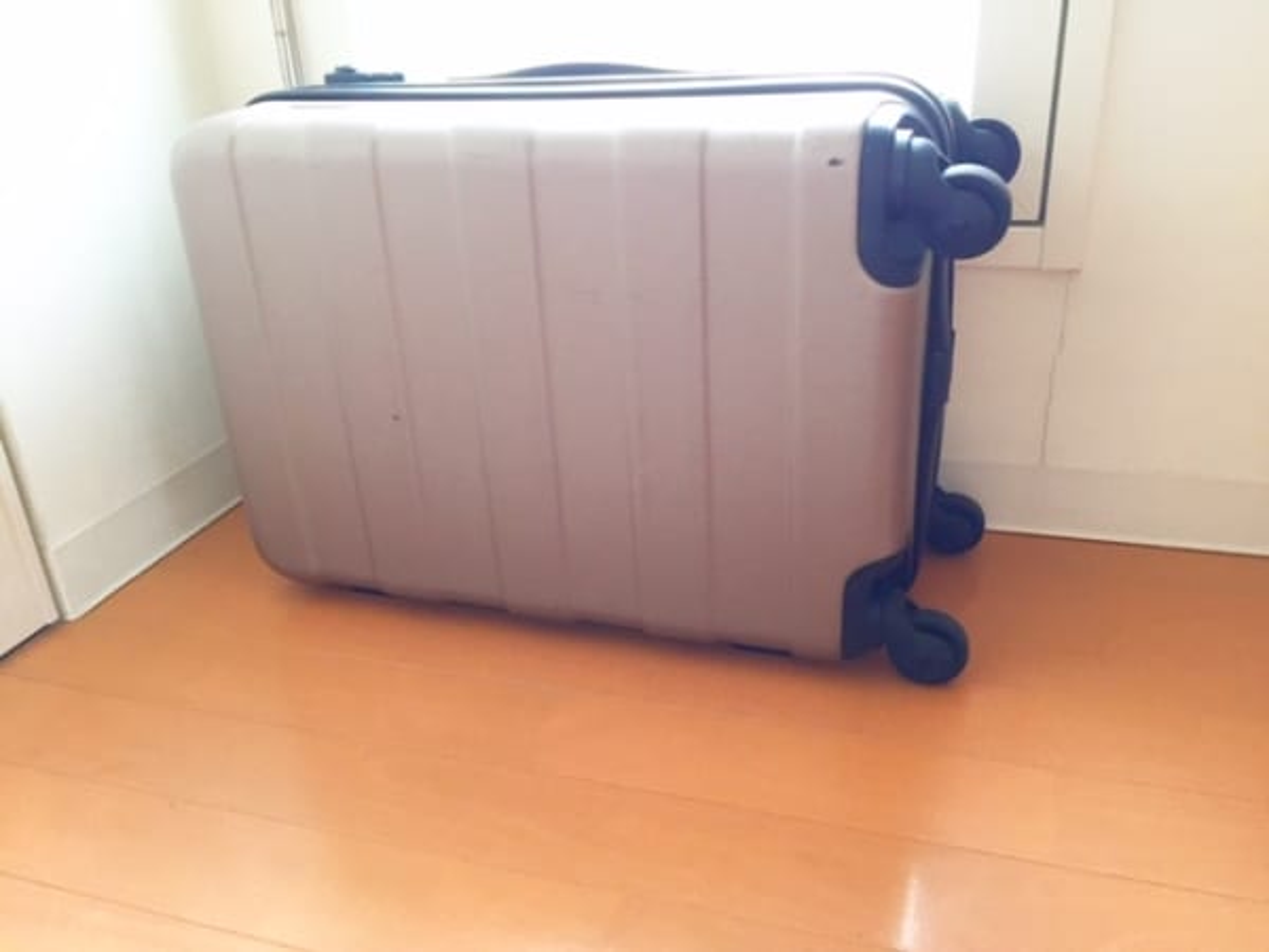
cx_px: 634
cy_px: 476
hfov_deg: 61.7
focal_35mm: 29
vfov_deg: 48.2
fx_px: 1063
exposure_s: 1/30
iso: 40
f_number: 2.2
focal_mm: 4.15
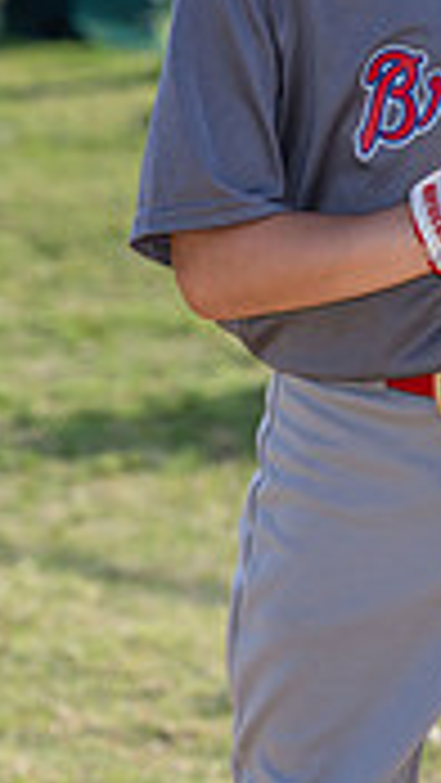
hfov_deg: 2.9
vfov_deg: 5.1
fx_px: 8723
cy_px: 128
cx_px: 184
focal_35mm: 420
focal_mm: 120
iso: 100
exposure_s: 1/200
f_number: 5.6
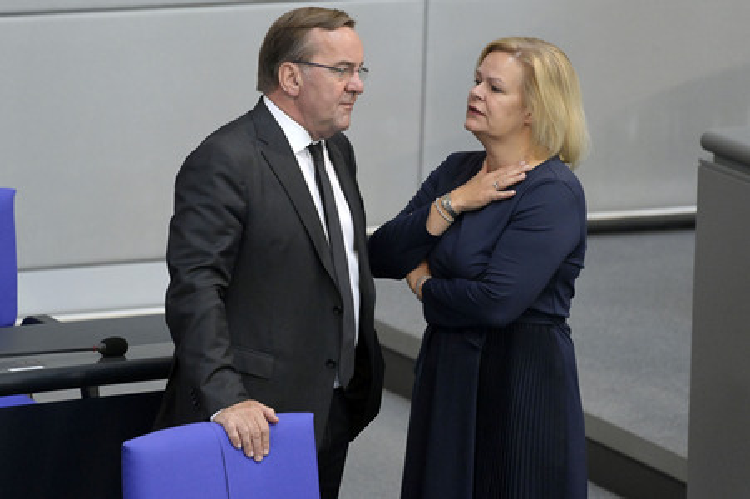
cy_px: 250
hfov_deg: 5.7
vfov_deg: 3.8
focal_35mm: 360
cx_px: 375
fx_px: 7494
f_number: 5.6
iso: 8000
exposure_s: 1/400
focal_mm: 360
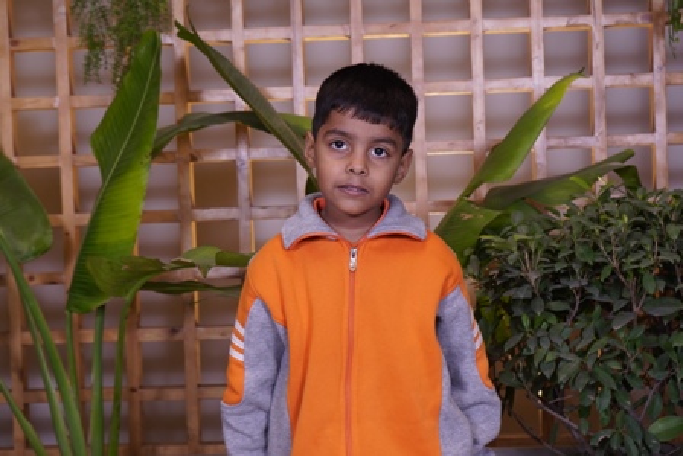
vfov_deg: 21.3
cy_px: 228
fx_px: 1215
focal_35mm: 64
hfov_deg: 31.4
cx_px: 342
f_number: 4.5
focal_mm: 43
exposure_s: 1/125
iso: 400
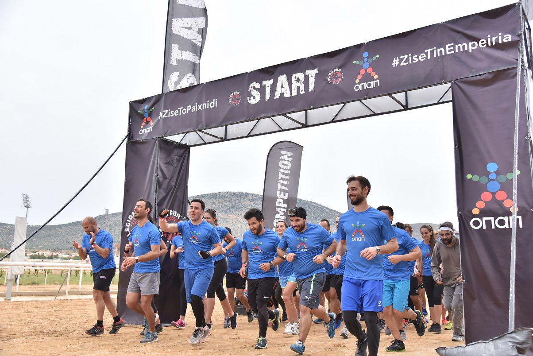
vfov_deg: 37.9
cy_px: 178
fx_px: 518
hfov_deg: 54.4
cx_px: 266
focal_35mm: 35
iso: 800
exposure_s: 1/3200
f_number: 5
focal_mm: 35
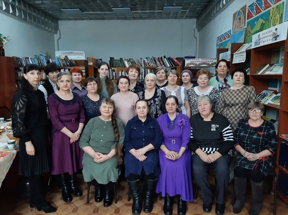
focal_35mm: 26
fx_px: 216
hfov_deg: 67.3
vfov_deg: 53.0
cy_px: 108
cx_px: 144
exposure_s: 1/50
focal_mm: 3.93
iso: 100
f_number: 1.7
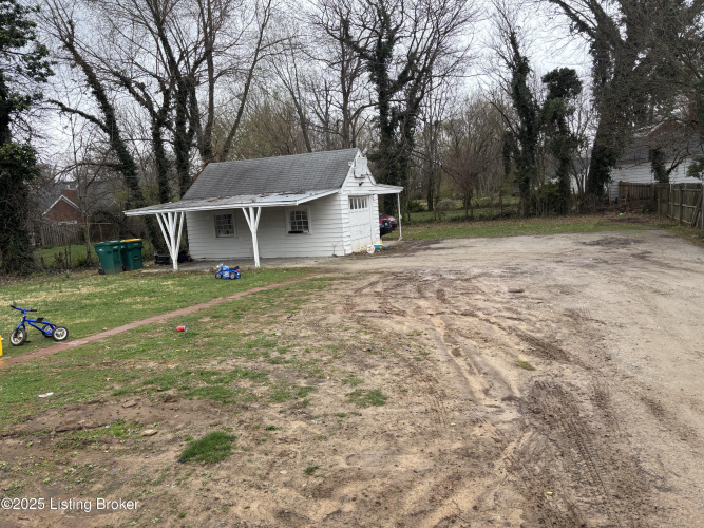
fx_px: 529
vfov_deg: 53.0
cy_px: 264
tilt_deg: -8.8
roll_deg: +3.3
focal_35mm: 26
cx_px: 352
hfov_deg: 67.3
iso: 50
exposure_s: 1/531
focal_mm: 5.96
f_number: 1.6
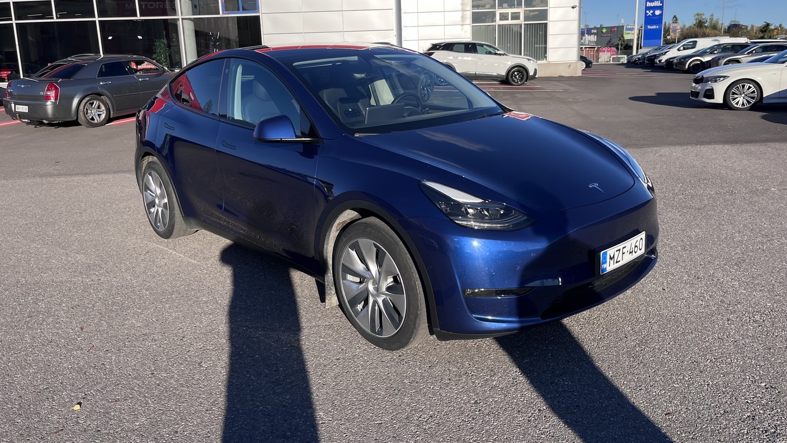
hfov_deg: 66.1
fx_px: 605
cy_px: 189
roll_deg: +1.2
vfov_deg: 40.1
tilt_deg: -13.7
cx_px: 389
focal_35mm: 29
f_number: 1.6
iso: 50
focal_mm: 5.1
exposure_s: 1/2571
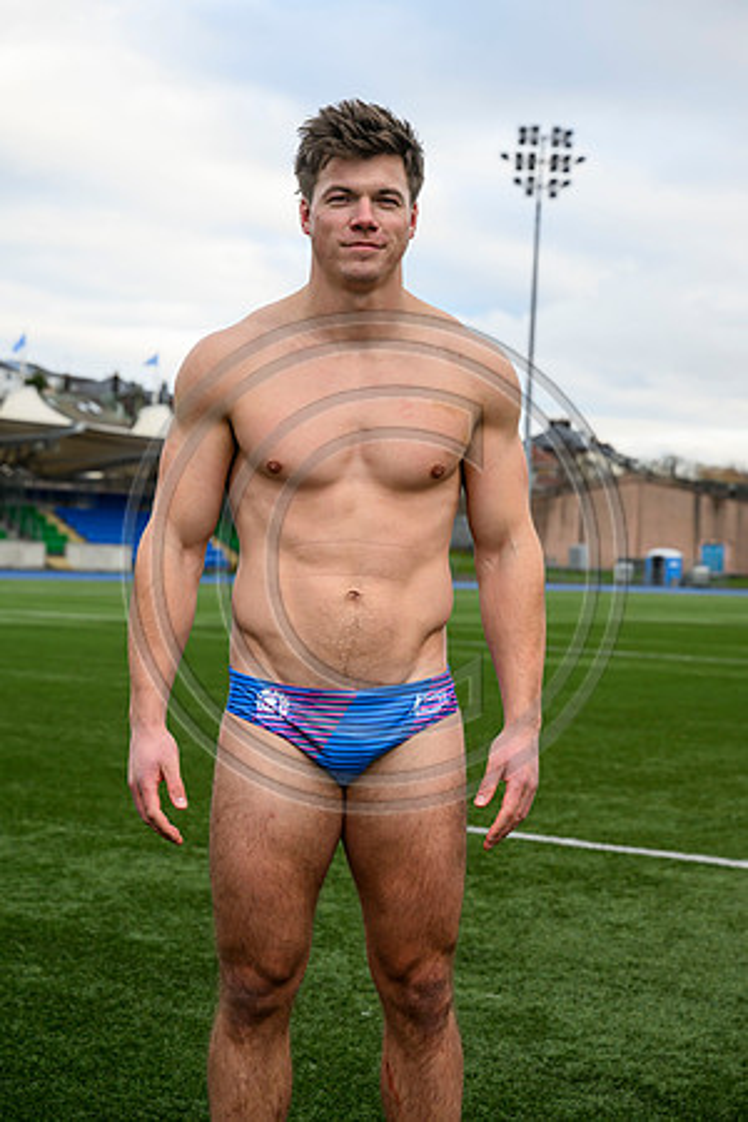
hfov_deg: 19.5
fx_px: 2181
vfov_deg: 28.8
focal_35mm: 70
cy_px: 561
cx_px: 374
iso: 320
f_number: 5.6
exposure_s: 1/200
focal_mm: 70
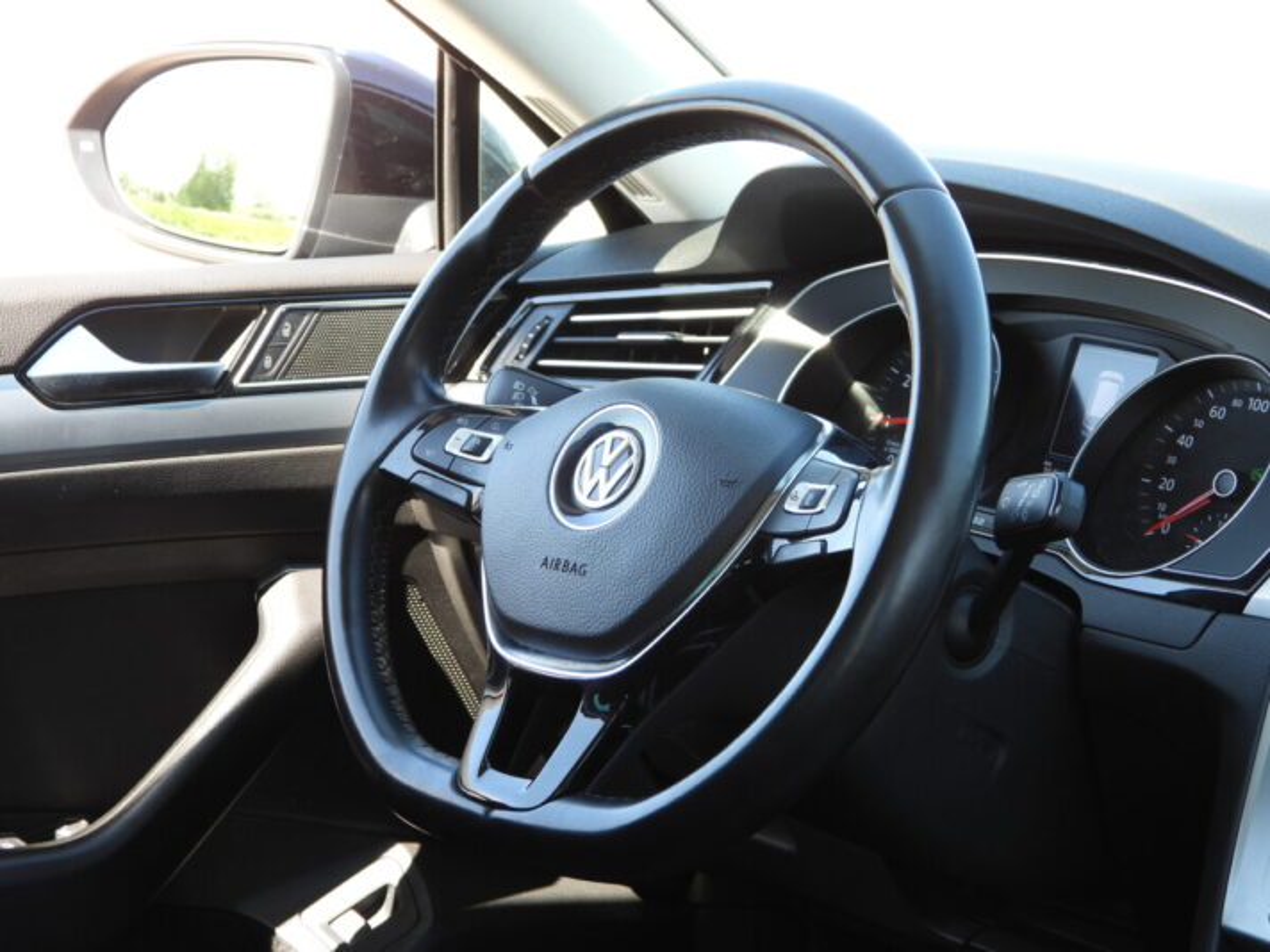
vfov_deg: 16.2
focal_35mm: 91
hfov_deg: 21.5
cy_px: 476
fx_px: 3339
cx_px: 635
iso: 100
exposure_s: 1/60
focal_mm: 16.3
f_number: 3.5
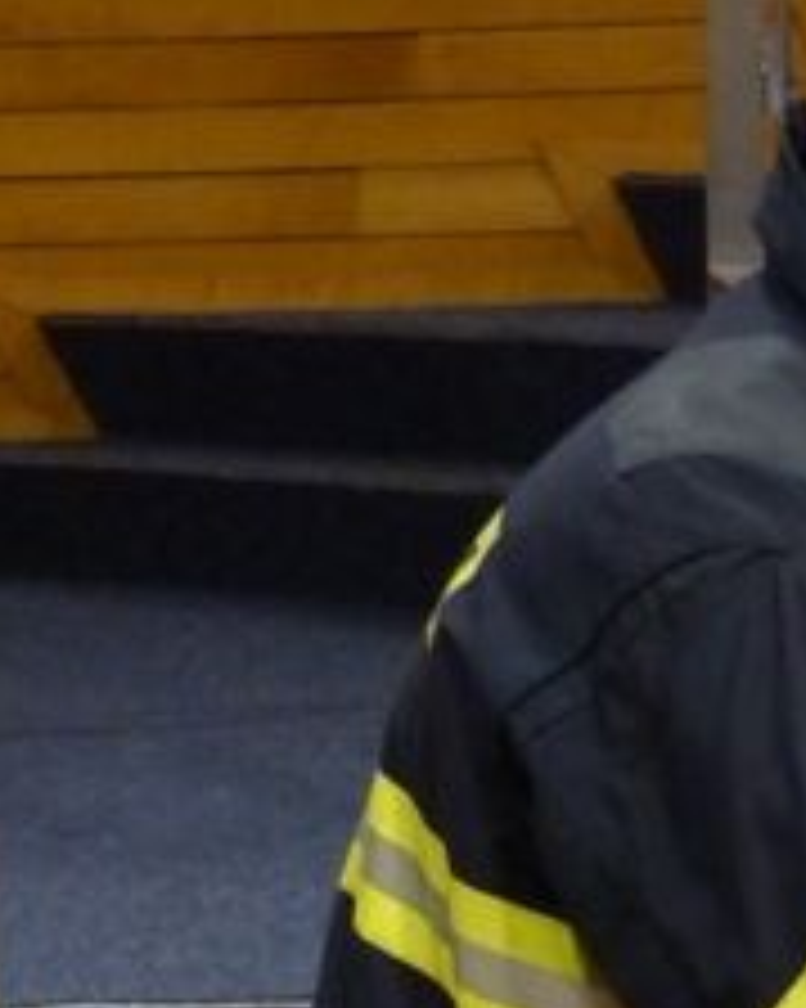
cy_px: 1683
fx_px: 18798
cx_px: 1139
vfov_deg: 3.1
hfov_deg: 2.5
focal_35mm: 630
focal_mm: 23.1
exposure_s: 1/6
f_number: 2.8
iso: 400
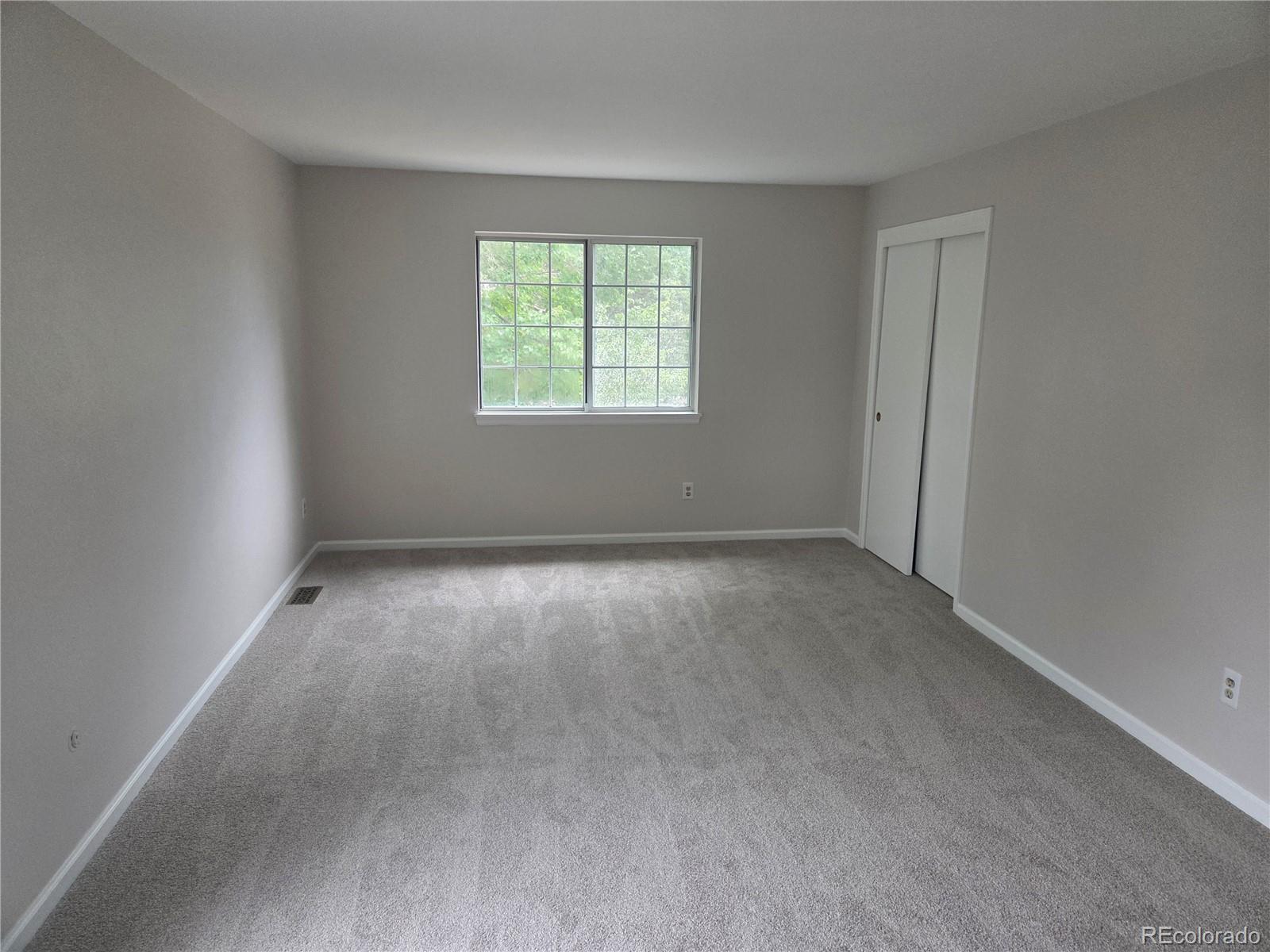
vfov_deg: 58.9
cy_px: 476
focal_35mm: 23
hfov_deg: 73.9
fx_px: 844
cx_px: 635
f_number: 1.8
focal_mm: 5.4
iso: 250
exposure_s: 1/120
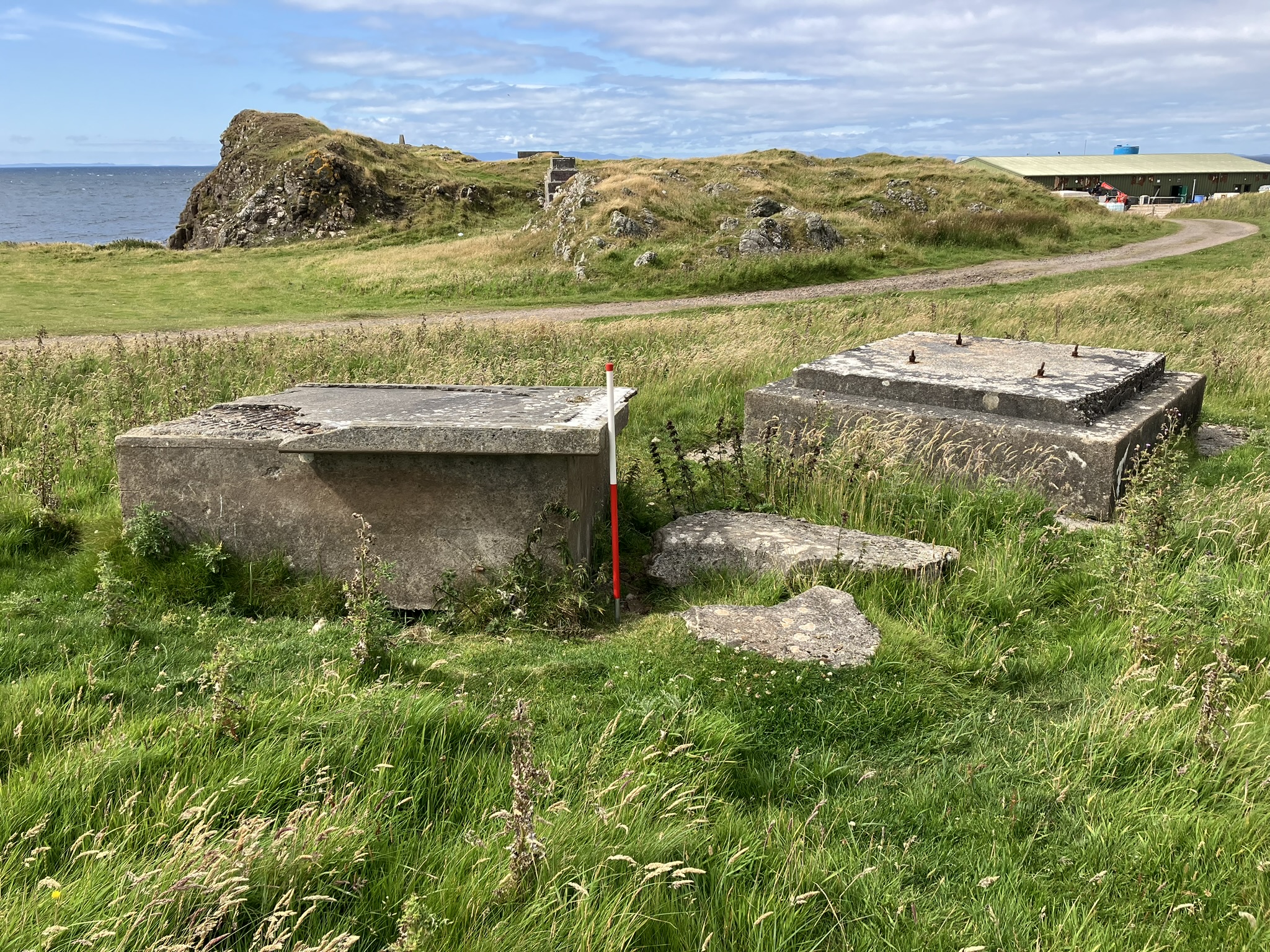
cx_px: 635
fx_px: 1027
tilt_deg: -15.9
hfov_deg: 63.4
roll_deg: +0.3
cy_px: 476
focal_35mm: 28
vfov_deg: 49.7
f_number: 1.8
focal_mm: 3.99
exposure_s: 1/1389
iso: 32
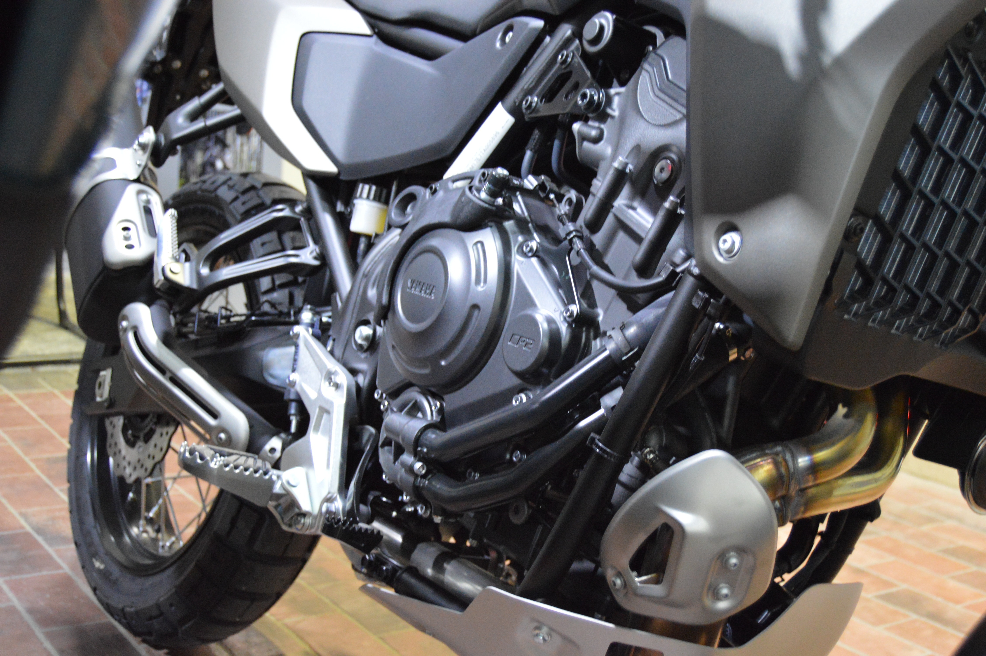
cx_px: 493
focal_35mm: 46
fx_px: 1272
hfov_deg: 42.4
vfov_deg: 28.9
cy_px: 328
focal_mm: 31
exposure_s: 1/30
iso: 3200
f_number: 4.2
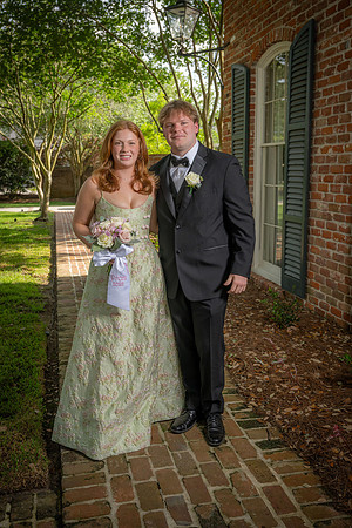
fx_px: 513
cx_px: 176
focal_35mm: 35
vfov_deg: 54.4
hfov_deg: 37.9
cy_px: 264
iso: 100
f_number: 5.6
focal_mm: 35
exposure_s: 1/160
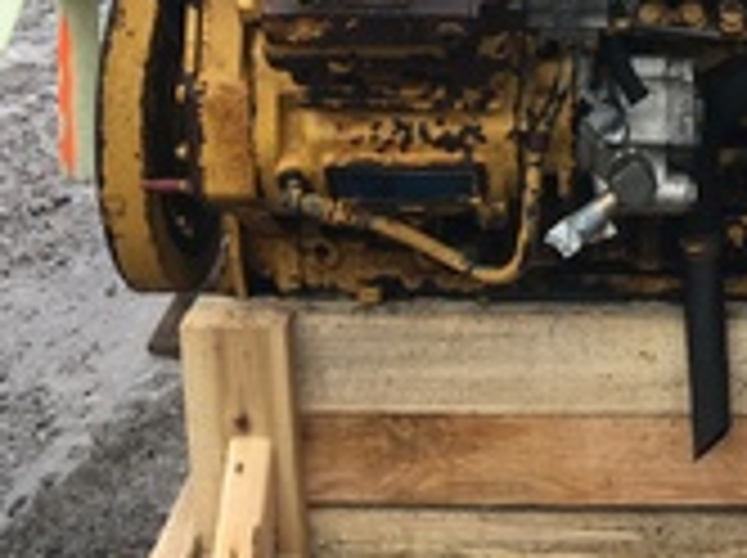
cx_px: 644
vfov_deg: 20.3
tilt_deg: -16.8
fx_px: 1508
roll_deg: -0.3
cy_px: 0
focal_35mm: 70
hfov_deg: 27.0
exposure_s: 1/120
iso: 32
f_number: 2.2
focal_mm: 4.15
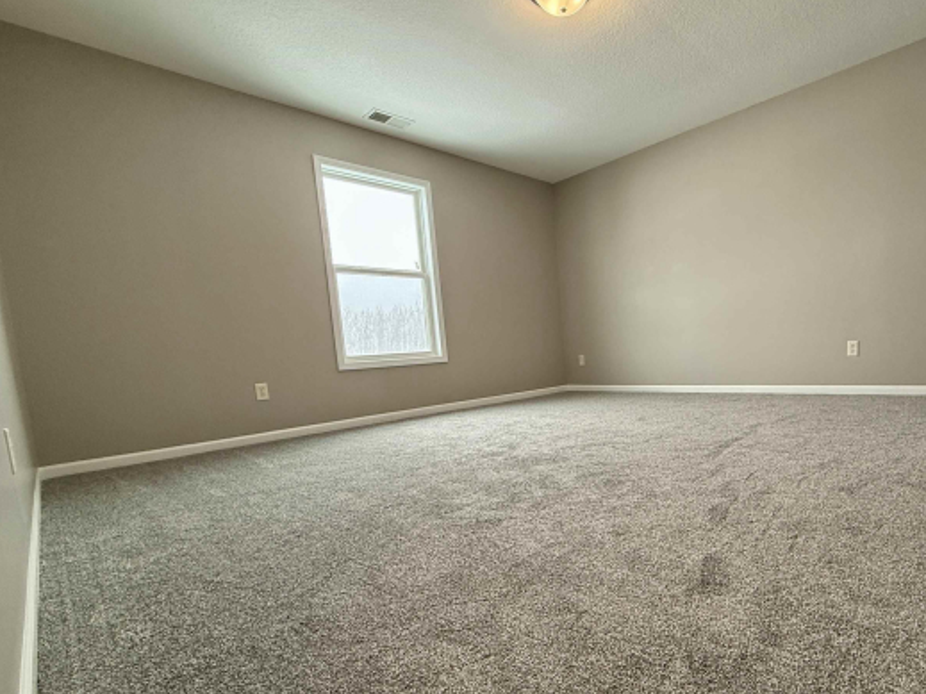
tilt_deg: -5.0
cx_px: 591
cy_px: 392
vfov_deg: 71.3
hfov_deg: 85.7
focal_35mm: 18
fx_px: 481
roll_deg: +3.8
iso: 160
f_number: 2.2
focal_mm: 2.22
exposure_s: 1/120
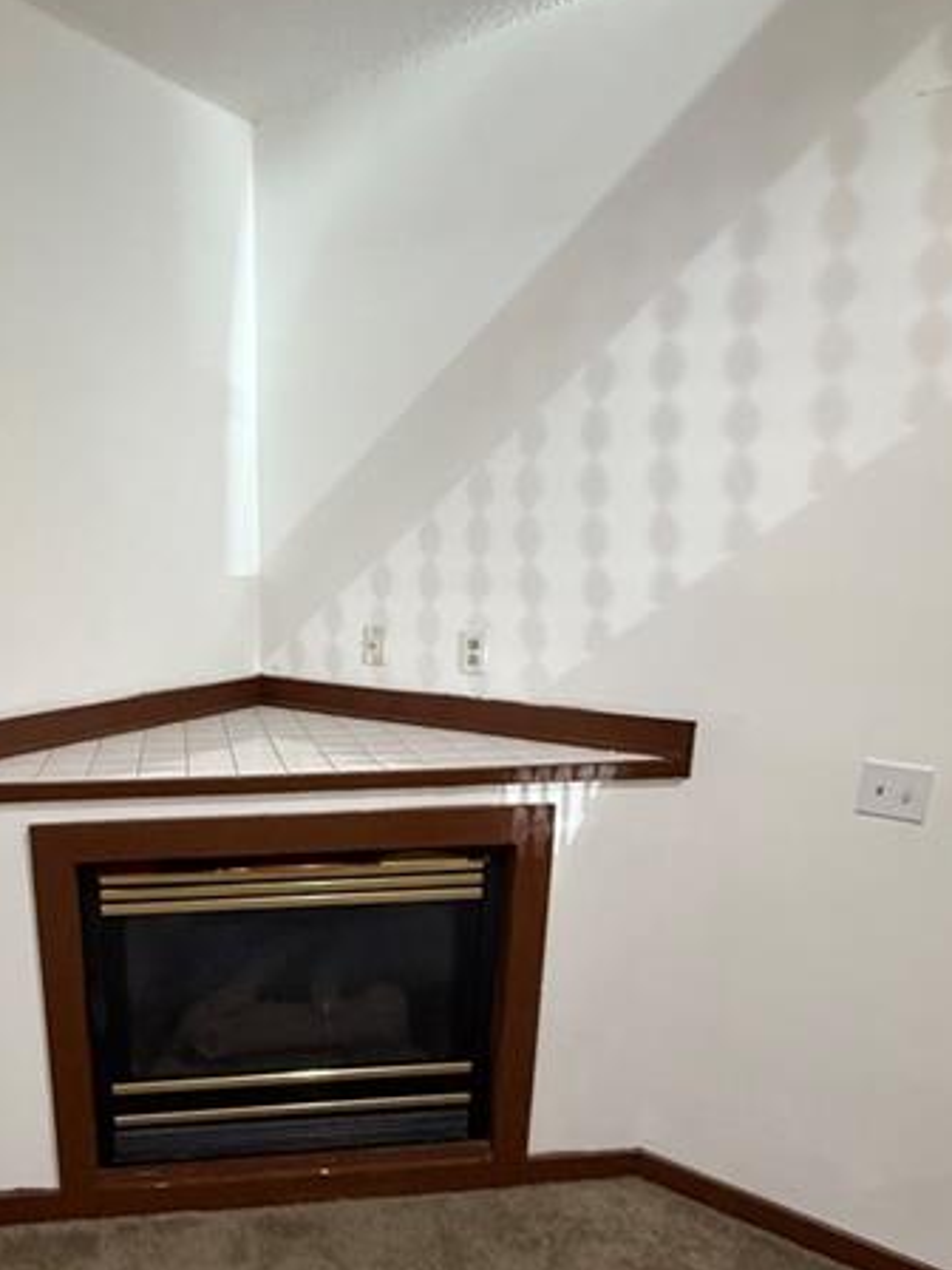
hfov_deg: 54.7
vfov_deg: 70.7
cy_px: 777
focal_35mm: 24
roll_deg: +0.4
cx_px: 264
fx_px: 880
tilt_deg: -12.3
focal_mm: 2.22
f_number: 2.2
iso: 400
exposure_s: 1/60
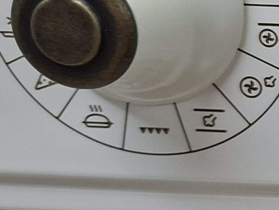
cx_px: 687
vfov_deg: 12.2
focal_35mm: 122
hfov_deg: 12.4
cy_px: 97
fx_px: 984
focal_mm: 5.54
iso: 125
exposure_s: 1/100
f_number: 1.8
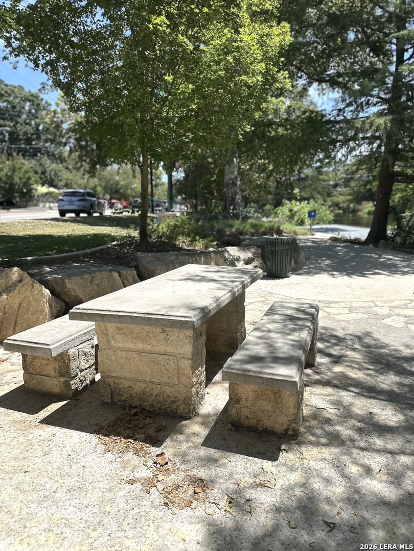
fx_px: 383
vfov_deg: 71.6
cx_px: 207
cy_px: 276
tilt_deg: -6.0
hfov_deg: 56.8
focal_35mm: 24
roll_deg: +0.6
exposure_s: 1/5525
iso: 80
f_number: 1.78
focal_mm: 6.86
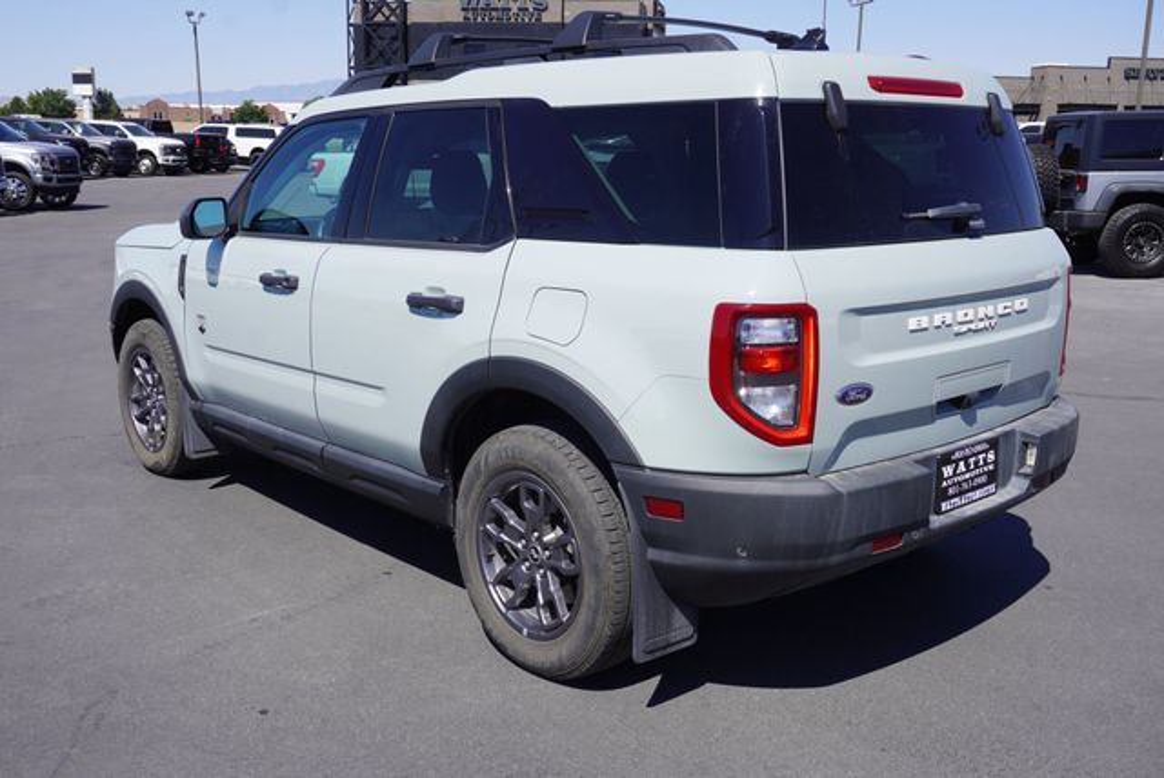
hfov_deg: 55.1
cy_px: 389
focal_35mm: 34
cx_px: 582
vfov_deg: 38.4
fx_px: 1116
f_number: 10
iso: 100
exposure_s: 1/125
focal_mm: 23
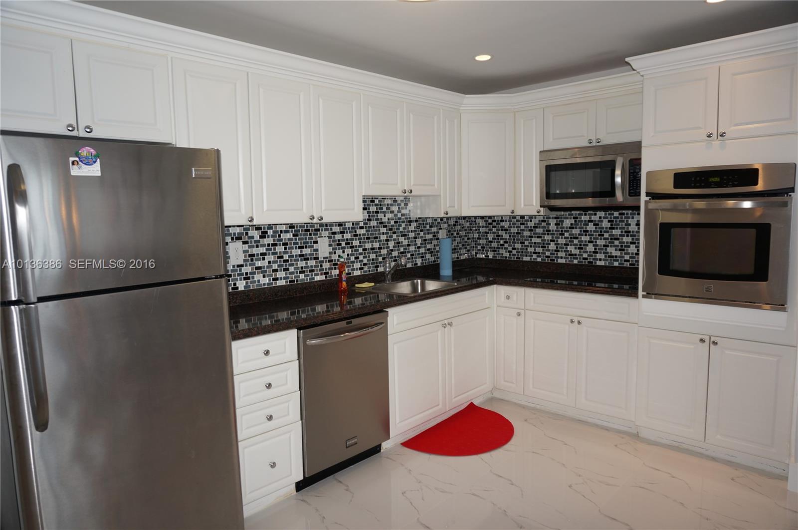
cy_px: 265
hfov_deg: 73.8
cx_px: 399
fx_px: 531
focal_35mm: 24
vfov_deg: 53.0
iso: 125
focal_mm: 16
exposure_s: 1/60
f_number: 4
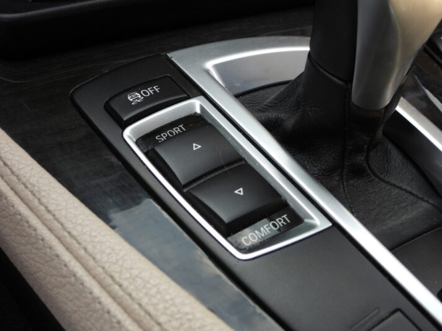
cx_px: 221
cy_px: 166
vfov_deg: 26.6
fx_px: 702
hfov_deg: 34.9
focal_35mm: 55
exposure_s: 1/200
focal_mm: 9.8
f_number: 3.5
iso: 100
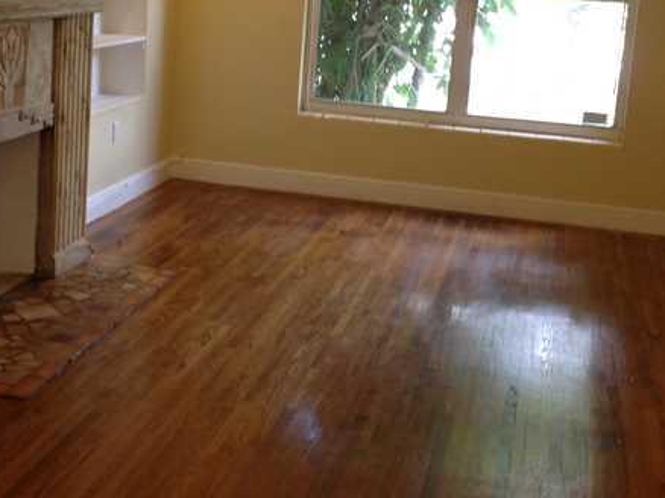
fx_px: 1229
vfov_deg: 22.6
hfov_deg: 30.2
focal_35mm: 64
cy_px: 103
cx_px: 249
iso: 100
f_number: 2.4
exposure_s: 1/15
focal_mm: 4.28
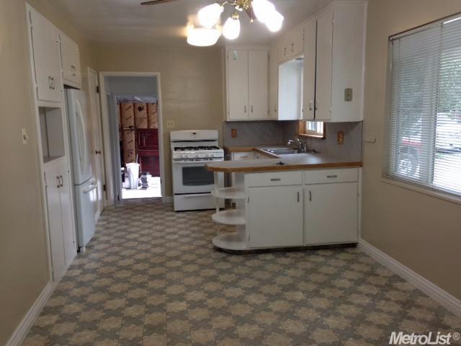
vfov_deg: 42.9
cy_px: 173
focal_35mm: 33
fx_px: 439
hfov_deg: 55.4
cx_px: 230
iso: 50
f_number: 2.4
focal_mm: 4.13
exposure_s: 1/30
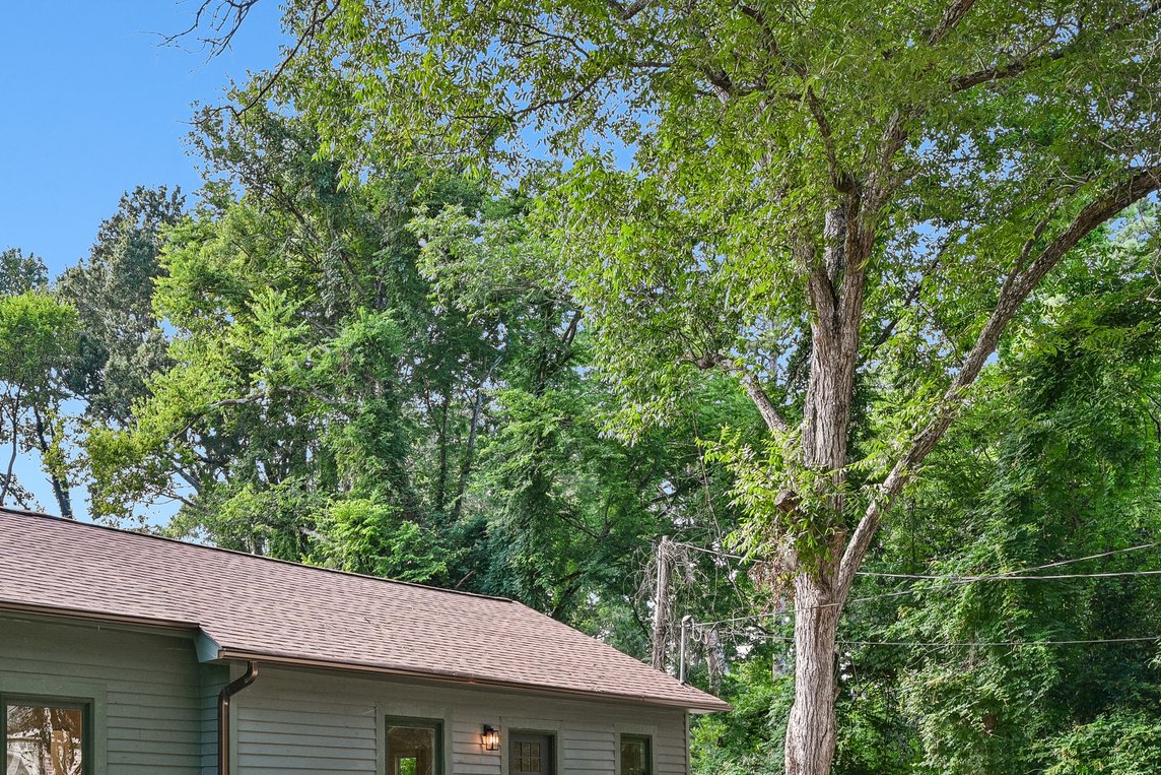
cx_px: 351
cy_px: 678
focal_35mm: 35
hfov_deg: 53.1
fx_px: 1125
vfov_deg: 36.0
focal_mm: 19.5
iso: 100
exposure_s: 1/25
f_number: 8
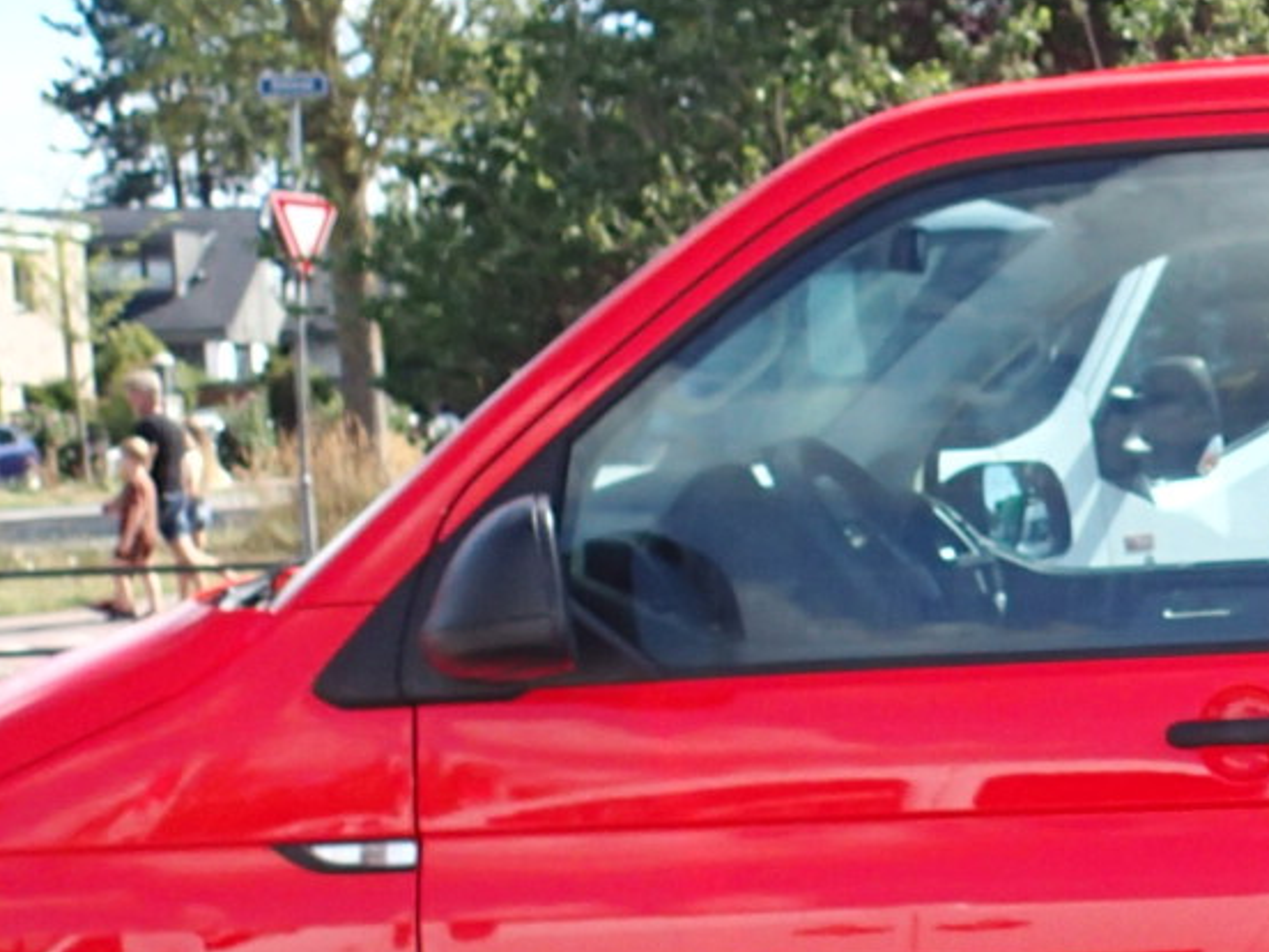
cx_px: 1726
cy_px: 759
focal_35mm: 87
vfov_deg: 16.8
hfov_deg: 20.3
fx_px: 3189
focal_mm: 4.5
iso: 100
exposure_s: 1/800
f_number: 2.8
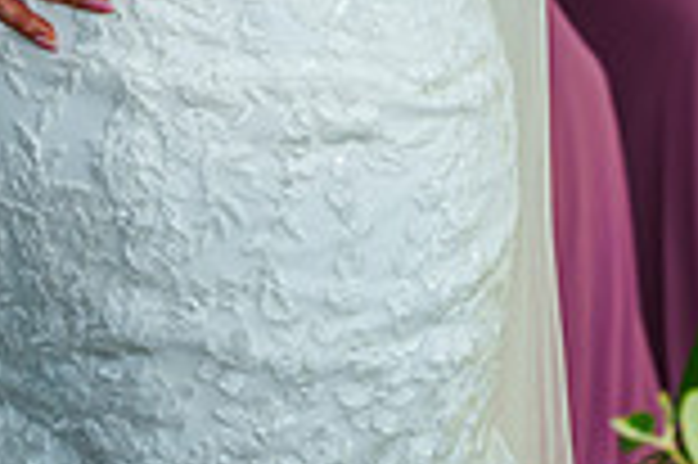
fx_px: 3331
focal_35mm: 172
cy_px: -367
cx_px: 243
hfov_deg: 11.9
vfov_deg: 7.7
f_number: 3.5
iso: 800
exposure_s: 1/200
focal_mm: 46
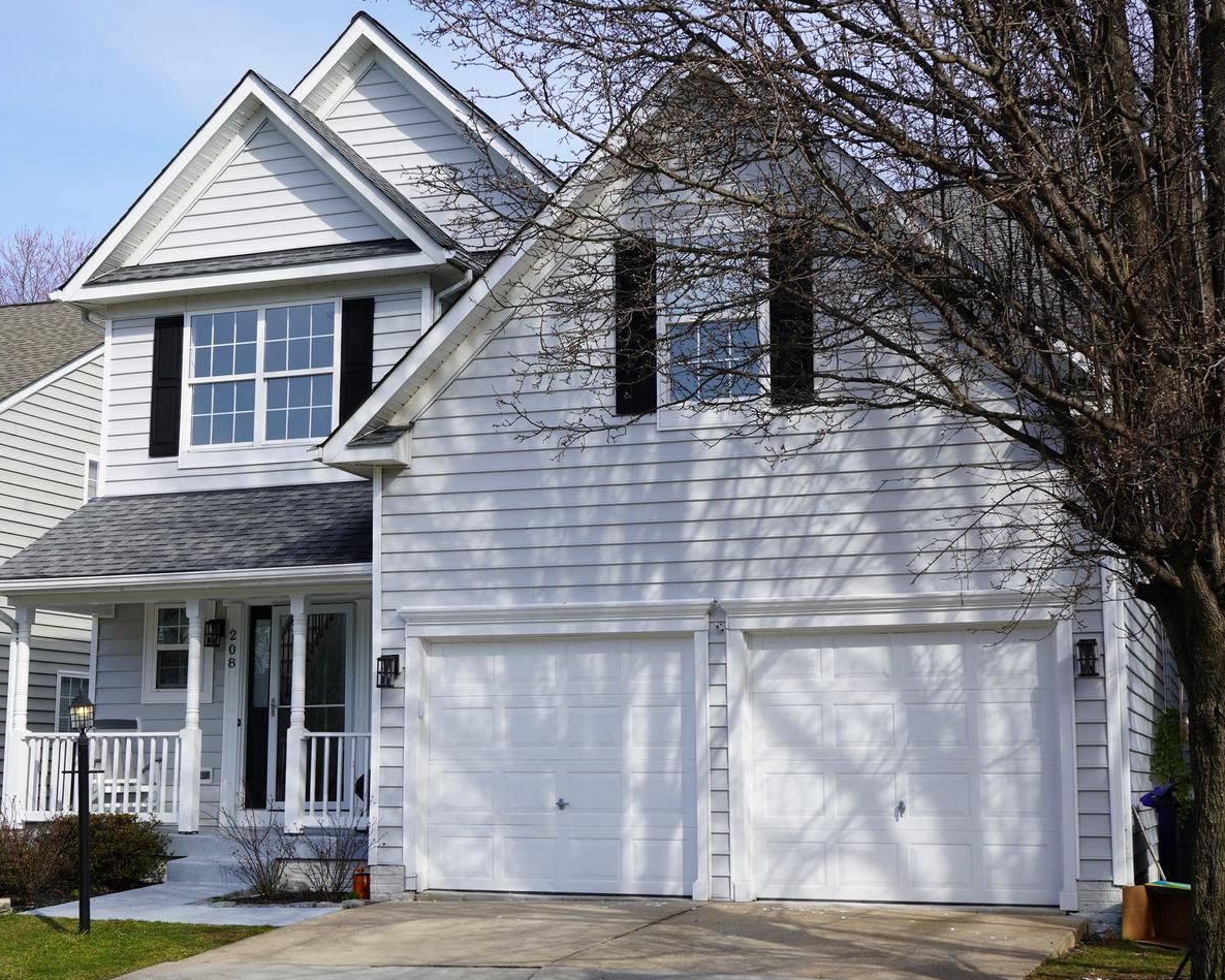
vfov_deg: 30.8
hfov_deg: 38.0
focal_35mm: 49
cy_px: 494
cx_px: 567
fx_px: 1777
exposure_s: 1/125
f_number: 9
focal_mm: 43
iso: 100
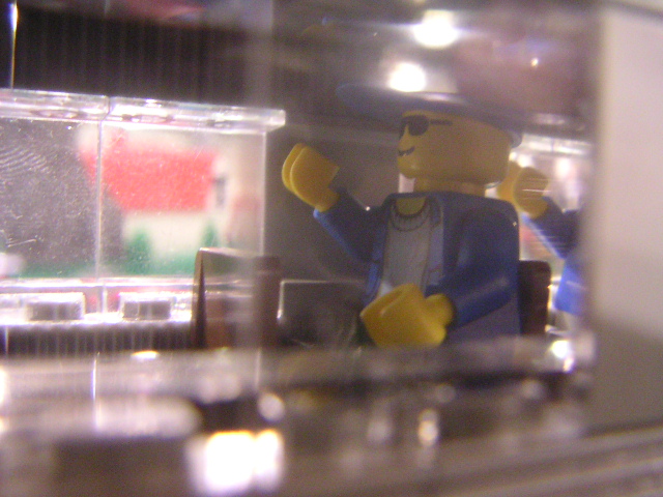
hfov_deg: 50.1
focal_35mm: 37
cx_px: 332
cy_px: 248
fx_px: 709
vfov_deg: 38.7
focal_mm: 4.8
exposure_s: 1/10
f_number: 2.8
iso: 400
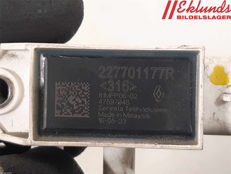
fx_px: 174
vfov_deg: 53.1
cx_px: 116
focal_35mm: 26
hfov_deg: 67.3
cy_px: 87
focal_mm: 3.93
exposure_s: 1/25
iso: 250
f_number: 1.7
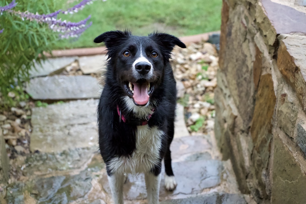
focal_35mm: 70
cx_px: 153
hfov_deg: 28.8
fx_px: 595
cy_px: 102
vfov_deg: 19.5
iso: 12800
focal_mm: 70
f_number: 5.6
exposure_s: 1/2000
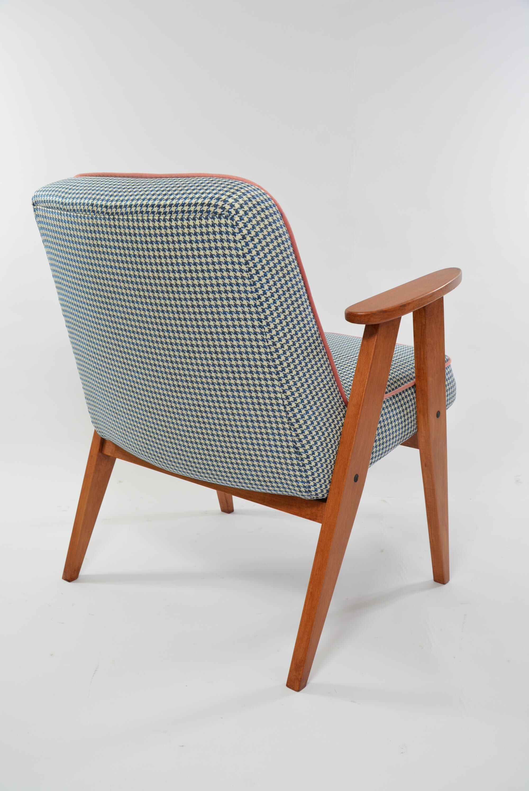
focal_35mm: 38
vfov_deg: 51.2
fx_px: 825
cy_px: 396
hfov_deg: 35.6
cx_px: 264
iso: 400
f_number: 7.1
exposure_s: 1/60
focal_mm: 25
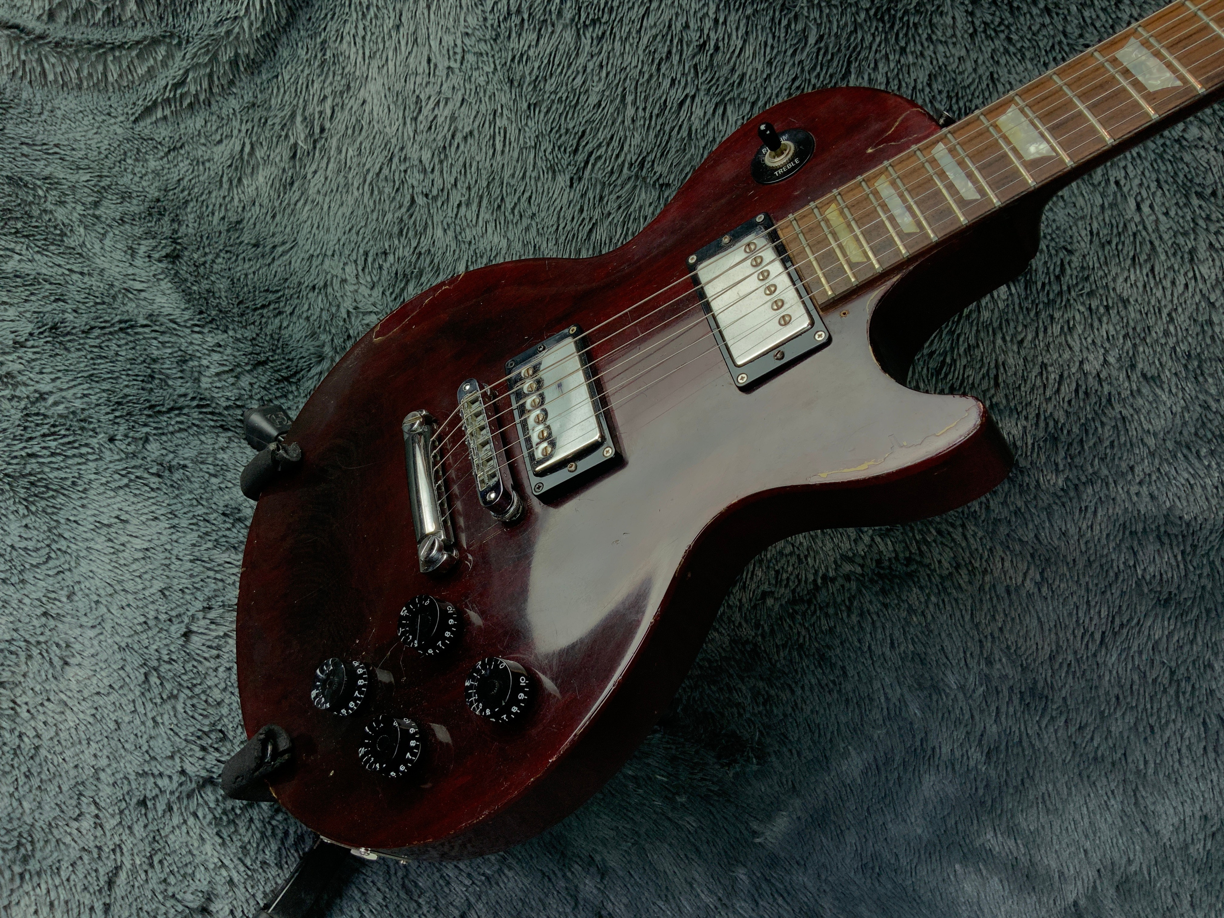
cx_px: 612
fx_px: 1025
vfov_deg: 48.2
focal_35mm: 29
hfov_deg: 61.7
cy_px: 459
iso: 32
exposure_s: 1/100
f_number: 1.8
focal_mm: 3
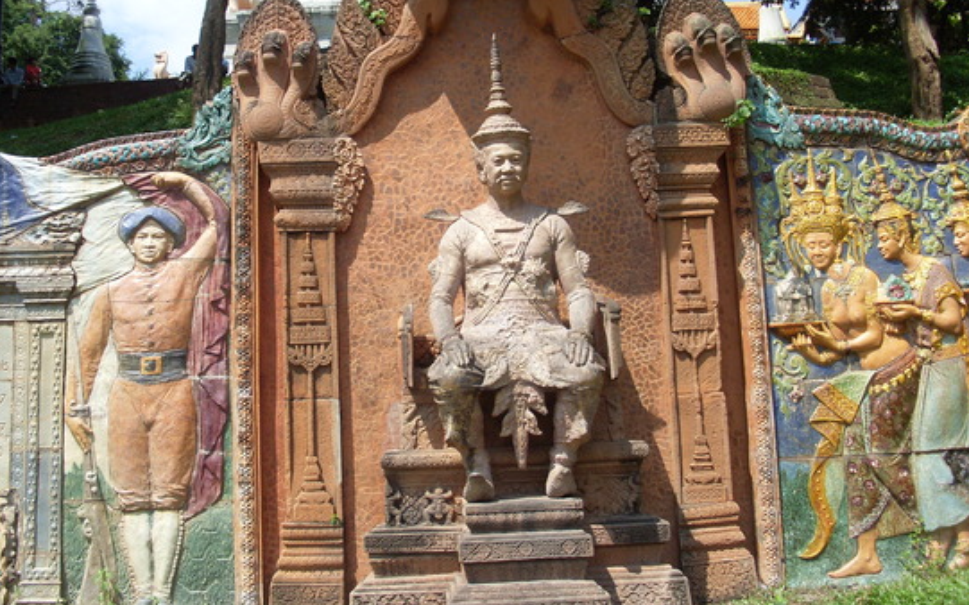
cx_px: 484
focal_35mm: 41
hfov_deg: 48.2
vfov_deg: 31.1
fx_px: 1083
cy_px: 239
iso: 80
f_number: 7.7
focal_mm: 6.3
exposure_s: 1/180
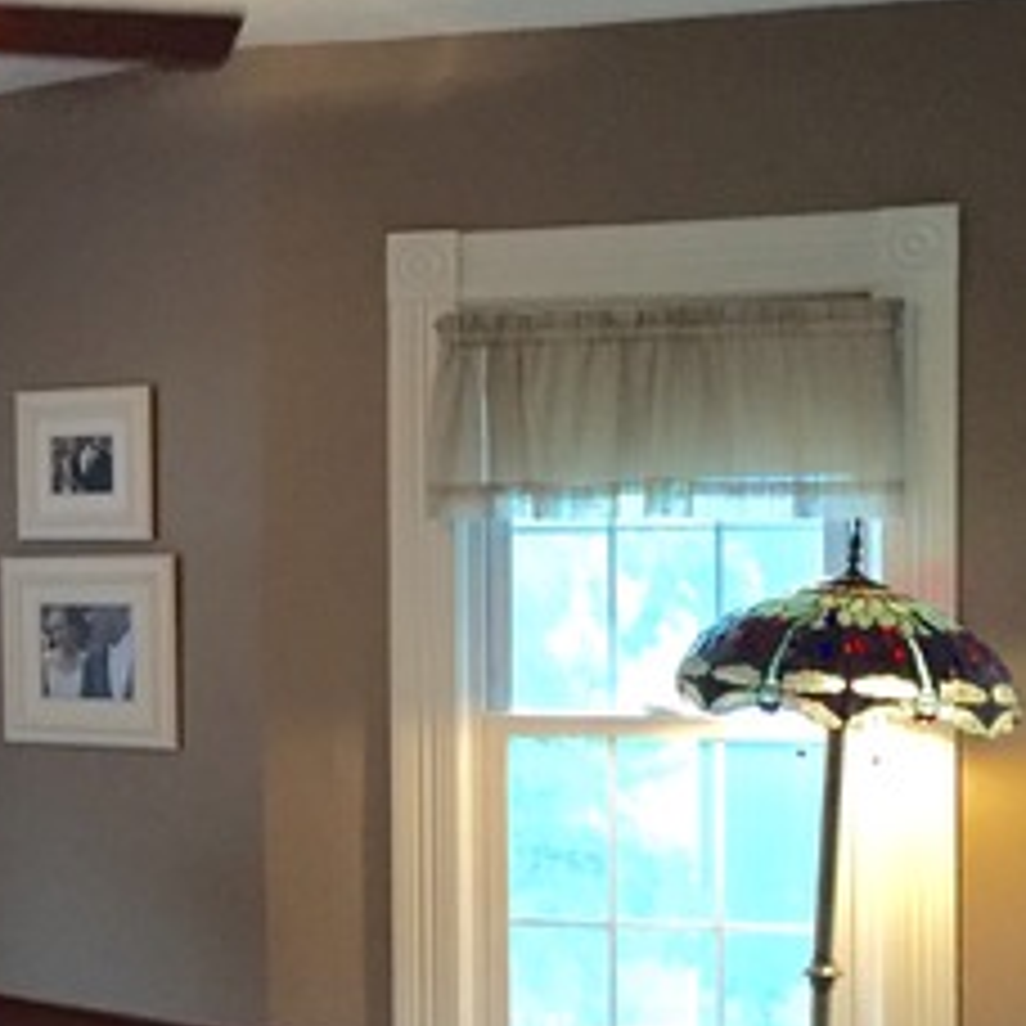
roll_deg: +0.4
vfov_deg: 24.0
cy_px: 616
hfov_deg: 23.0
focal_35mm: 72
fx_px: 2414
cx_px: 4
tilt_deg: -1.9
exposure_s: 1/20
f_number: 2.2
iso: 250
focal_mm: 4.15
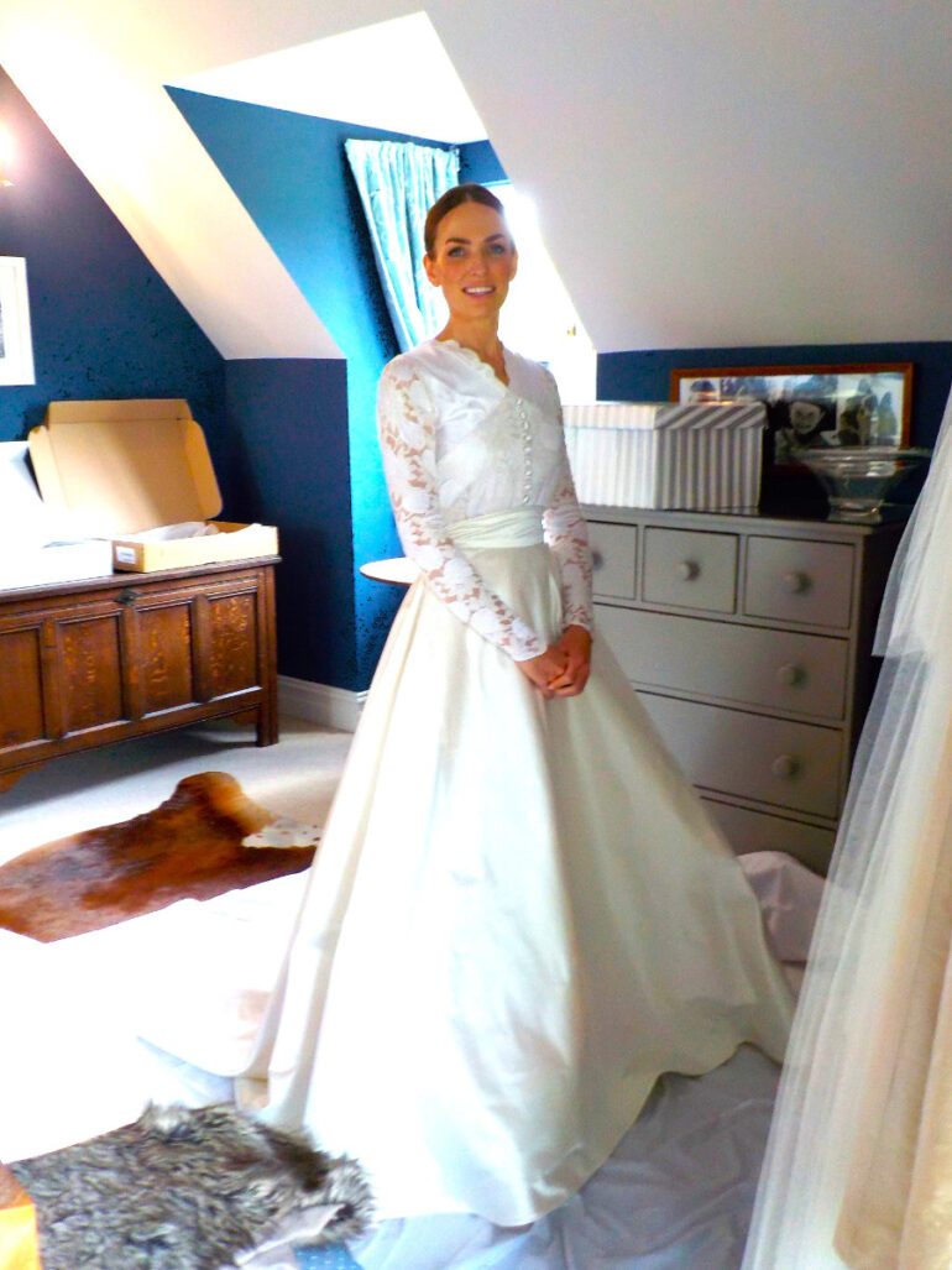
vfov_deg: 60.0
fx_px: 1100
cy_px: 635
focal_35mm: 30
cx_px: 476
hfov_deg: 46.8
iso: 250
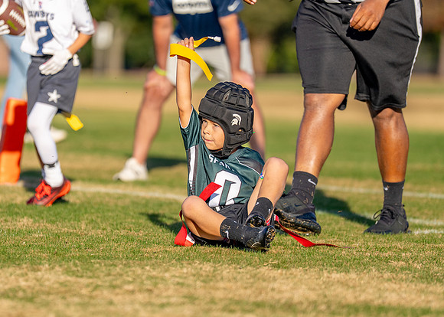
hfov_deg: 6.1
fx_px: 4173
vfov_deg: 4.3
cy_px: 156
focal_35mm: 331
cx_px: 188
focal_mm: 200
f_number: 2.8
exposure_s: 1/3200
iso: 200
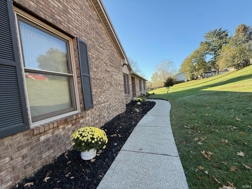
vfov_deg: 85.7
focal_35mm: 14
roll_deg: +4.8
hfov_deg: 102.1
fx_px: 102
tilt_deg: -2.4
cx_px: 126
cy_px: 94
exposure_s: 1/328
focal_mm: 2.22
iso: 64
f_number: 2.2
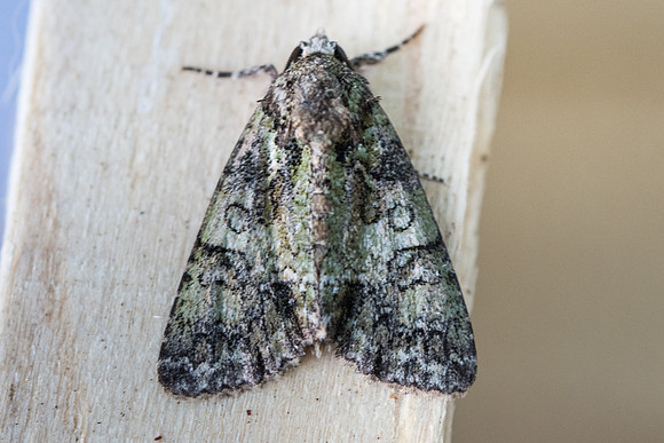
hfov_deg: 11.2
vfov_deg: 7.5
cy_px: 198
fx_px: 3389
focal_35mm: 184
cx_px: 332
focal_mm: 90
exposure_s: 1/160
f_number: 5.6
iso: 800
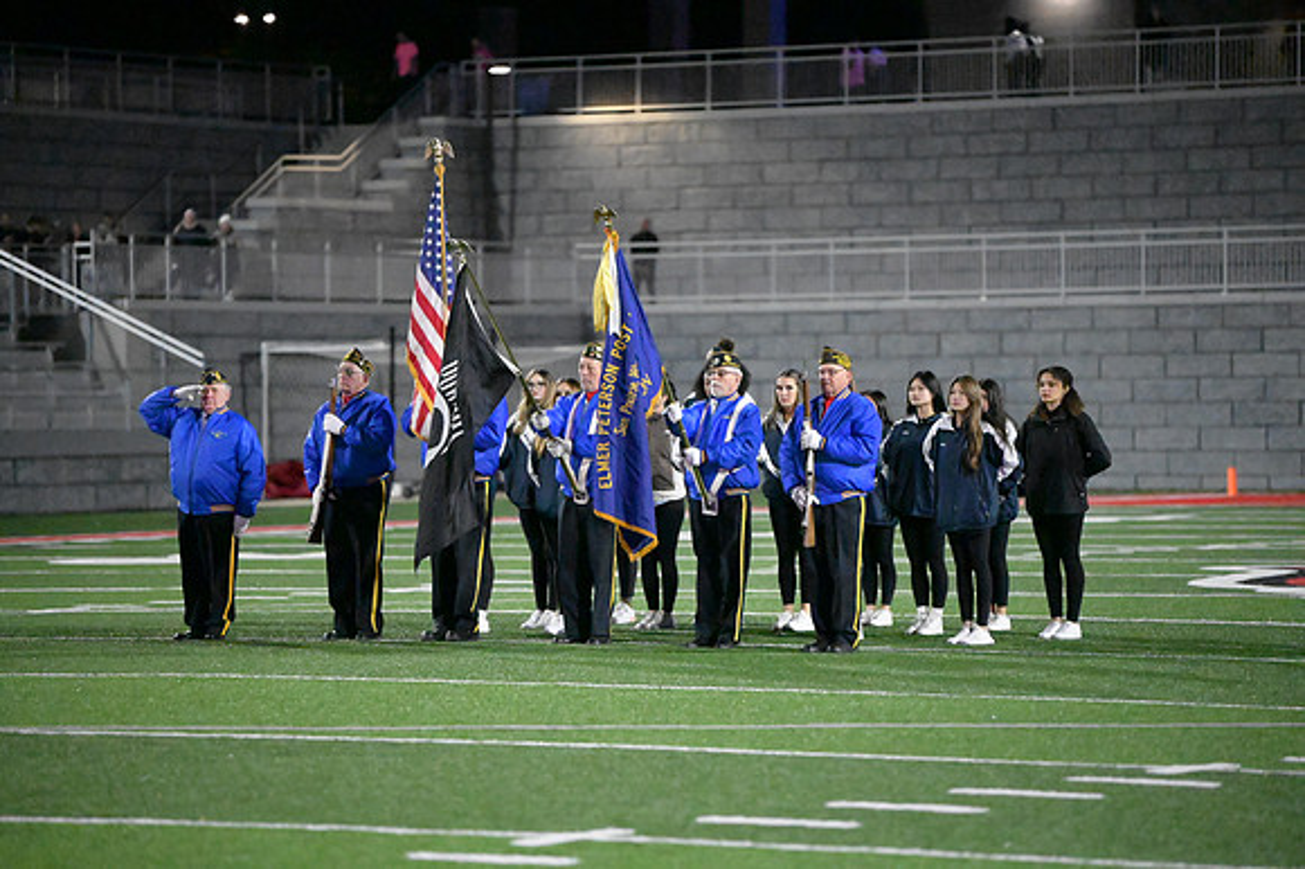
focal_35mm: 180
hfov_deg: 11.4
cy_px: 434
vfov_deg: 7.6
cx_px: 652
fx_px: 6521
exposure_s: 1/8000
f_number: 2.8
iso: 51200
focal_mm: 180
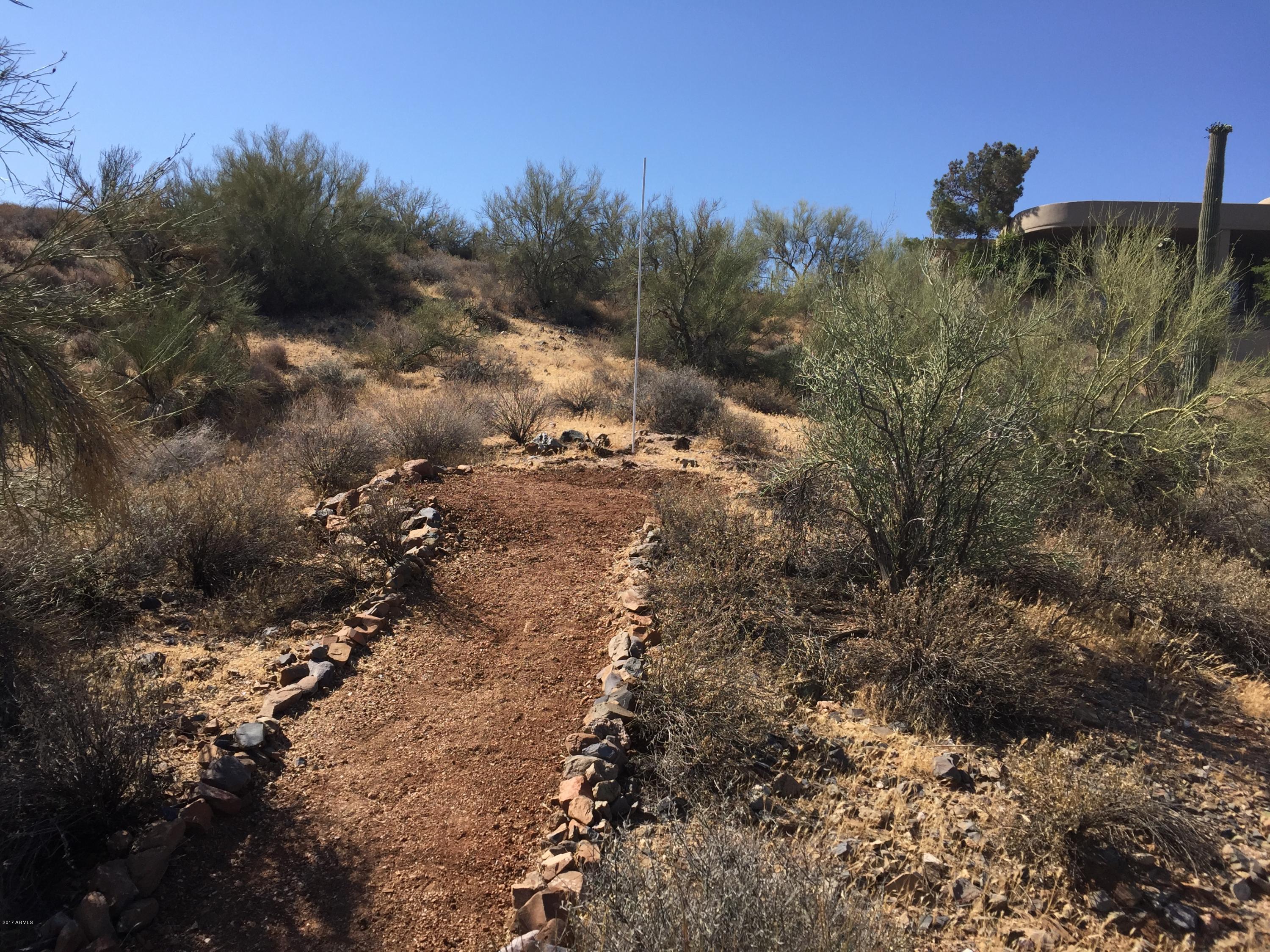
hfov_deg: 61.7
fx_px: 1064
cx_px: 635
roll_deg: -4.3
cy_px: 476
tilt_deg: -0.4
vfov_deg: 48.2
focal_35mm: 29
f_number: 2.2
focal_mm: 4.15
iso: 32
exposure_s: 1/1647
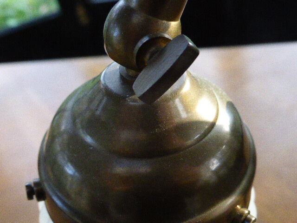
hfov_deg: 38.9
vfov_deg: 29.7
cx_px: 148
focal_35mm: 49
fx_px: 420
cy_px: 112
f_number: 4.2
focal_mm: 8.5
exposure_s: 1/250
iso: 1600
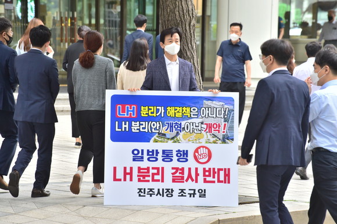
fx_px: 1684
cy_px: 112
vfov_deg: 7.6
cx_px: 168
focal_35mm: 180
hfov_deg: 11.4
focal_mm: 180
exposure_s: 1/400
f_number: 8
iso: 2500
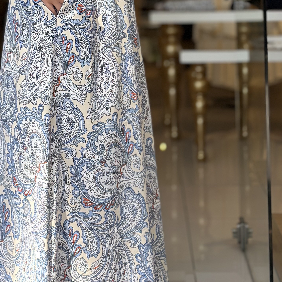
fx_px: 1106
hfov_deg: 14.5
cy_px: -13
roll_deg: +0.1
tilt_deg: -0.6
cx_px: 86
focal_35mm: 120
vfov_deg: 14.3
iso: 80
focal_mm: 6.86
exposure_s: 1/785
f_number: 1.78
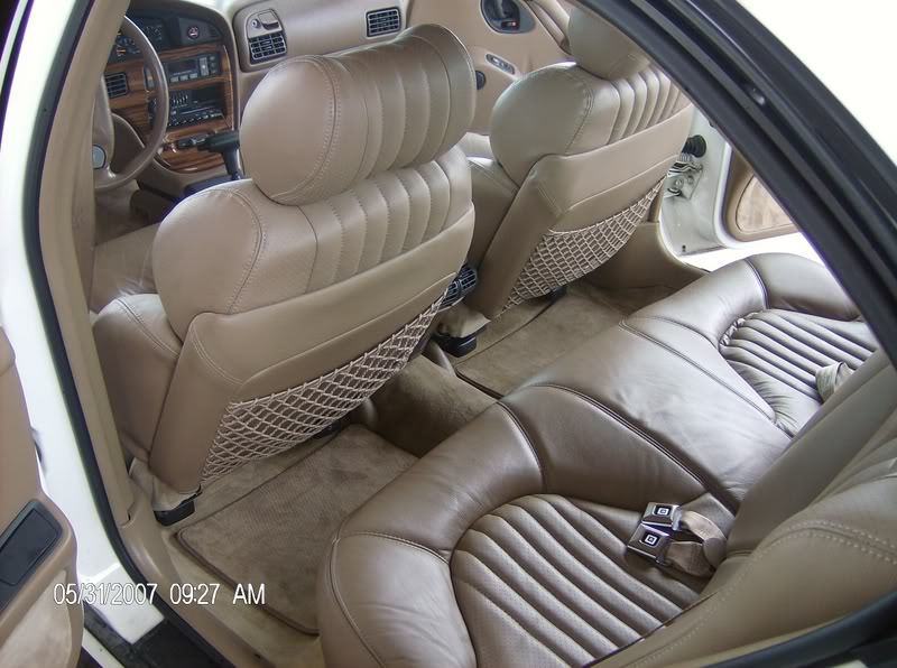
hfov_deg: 51.5
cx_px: 448
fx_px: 931
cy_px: 334
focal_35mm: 36
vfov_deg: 39.5
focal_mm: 6
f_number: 2.8
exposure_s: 1/71.1
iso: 100
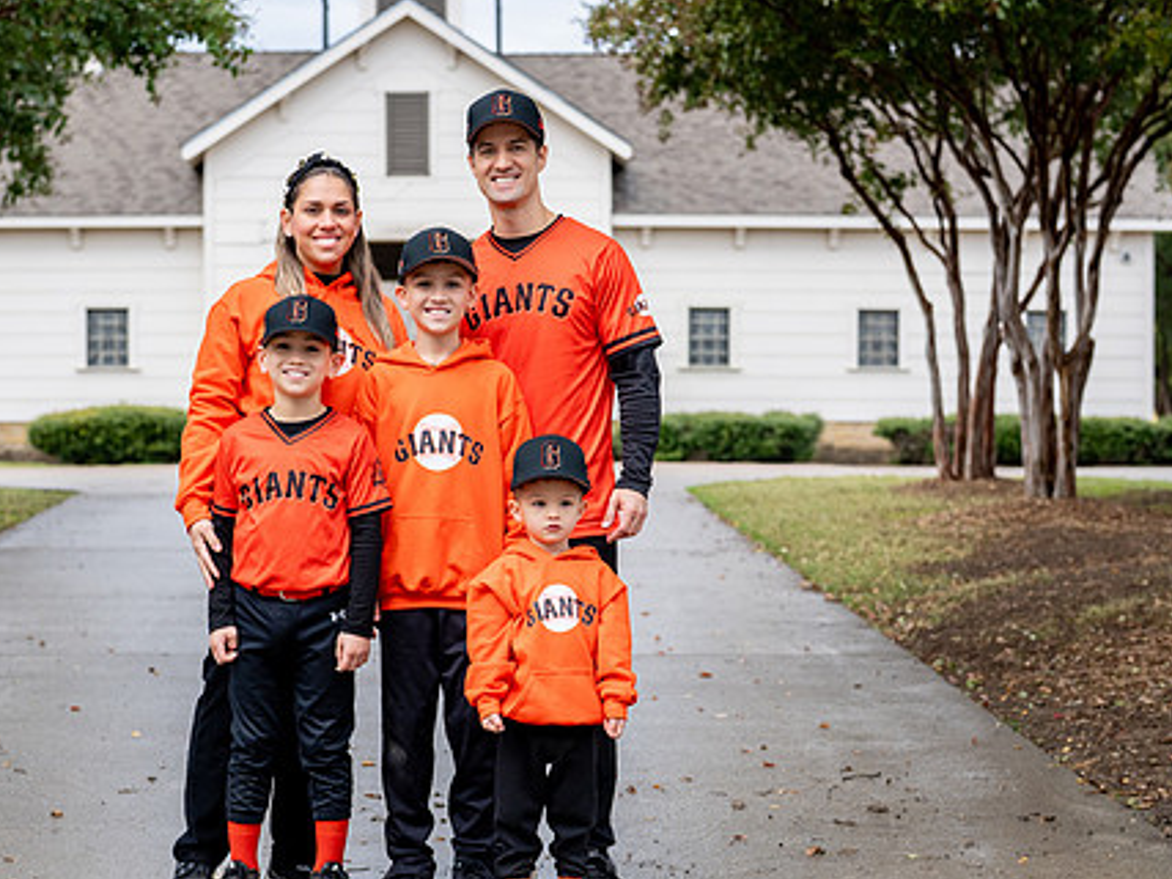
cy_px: 481
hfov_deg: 24.4
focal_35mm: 80
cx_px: 466
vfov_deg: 18.4
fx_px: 2708
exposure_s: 1/1250
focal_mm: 50
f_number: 2.8
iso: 250
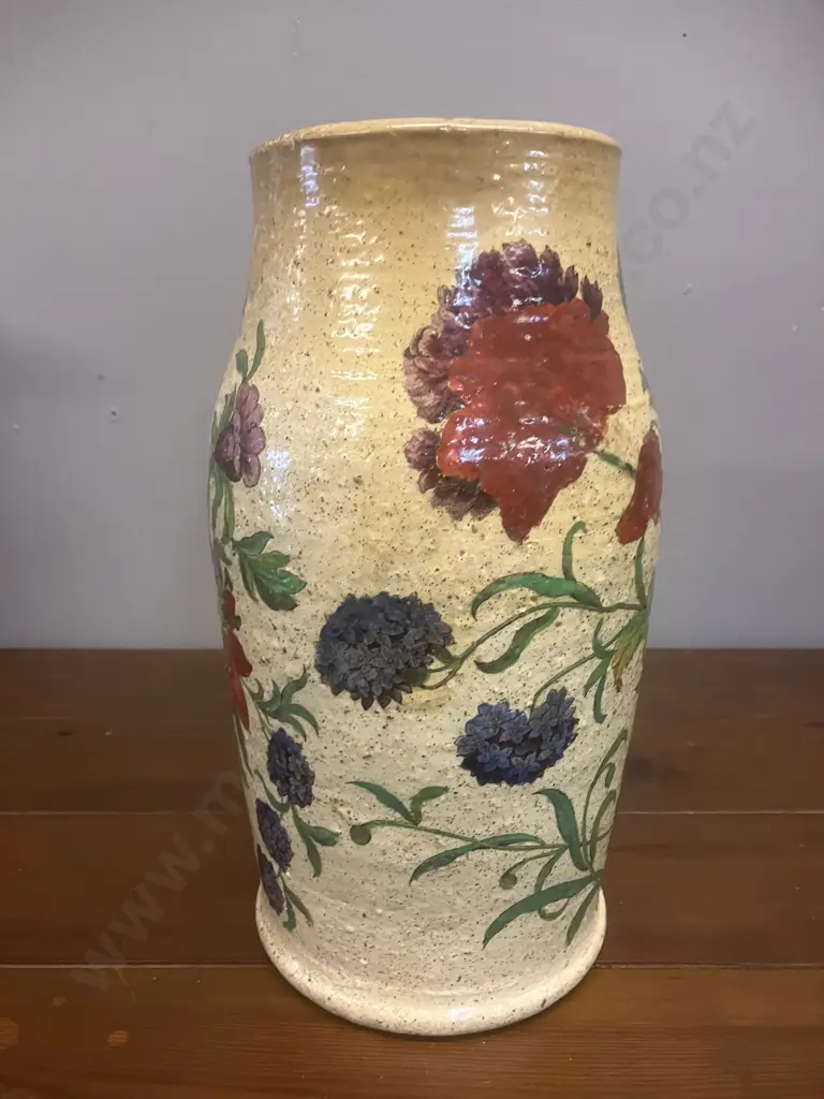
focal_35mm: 28
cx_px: 412
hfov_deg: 49.7
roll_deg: +0.5
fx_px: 889
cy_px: 550
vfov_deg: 63.4
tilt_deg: -16.5
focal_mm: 3.99
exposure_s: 1/50
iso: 200
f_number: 1.8
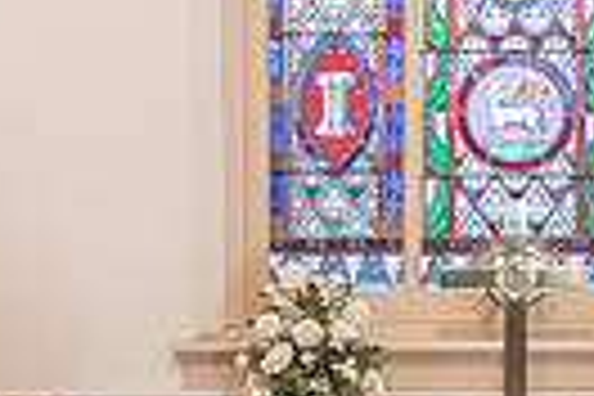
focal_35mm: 317
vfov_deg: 4.3
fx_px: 5230
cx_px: 546
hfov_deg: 6.5
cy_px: 562
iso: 2000
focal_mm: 70
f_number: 4
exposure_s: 1/100
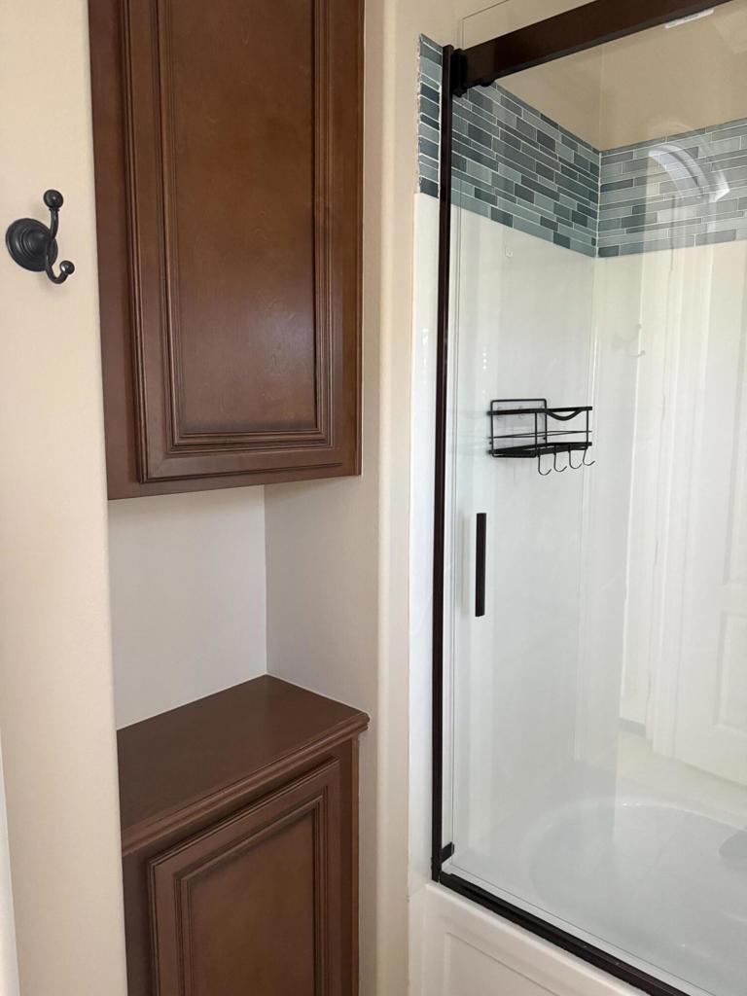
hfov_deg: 56.8
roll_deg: -0.4
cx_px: 374
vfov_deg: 71.6
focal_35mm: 24
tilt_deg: -5.5
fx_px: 691
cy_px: 498
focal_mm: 6.76
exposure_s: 1/40
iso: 640
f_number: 1.78
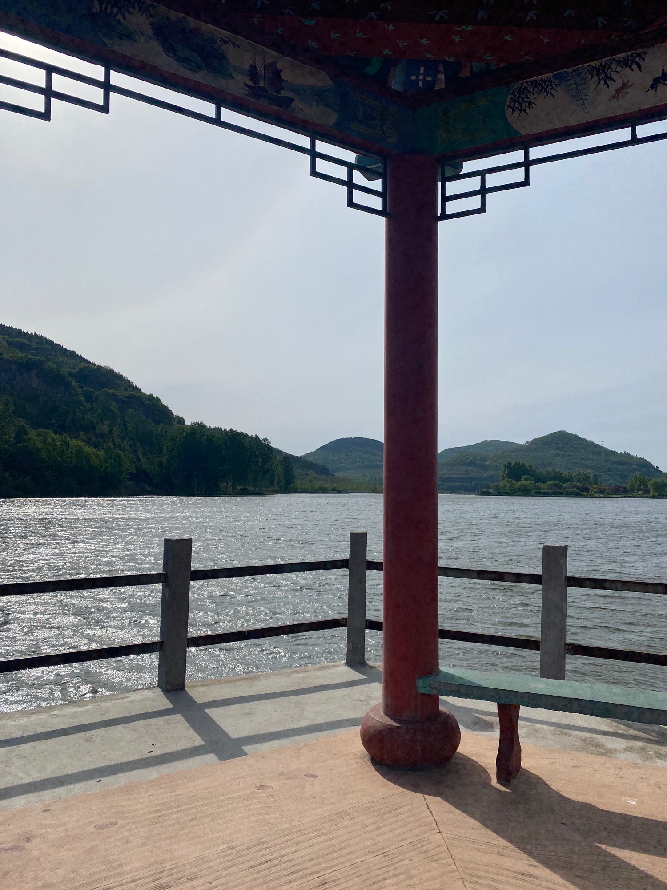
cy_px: 445
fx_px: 668
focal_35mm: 26
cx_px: 334
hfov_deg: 53.1
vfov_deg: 67.3
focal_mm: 4.25
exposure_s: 1/8850
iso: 32
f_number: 1.8
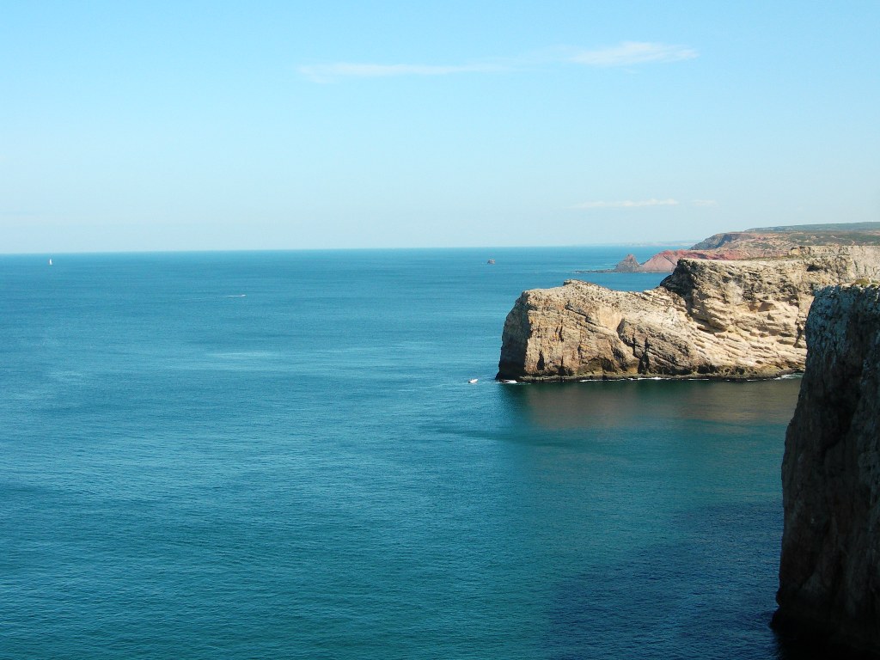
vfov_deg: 28.6
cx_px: 440
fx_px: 1297
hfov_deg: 37.5
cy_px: 330
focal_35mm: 51
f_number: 5.4
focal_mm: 10.6
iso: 50
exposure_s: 1/316
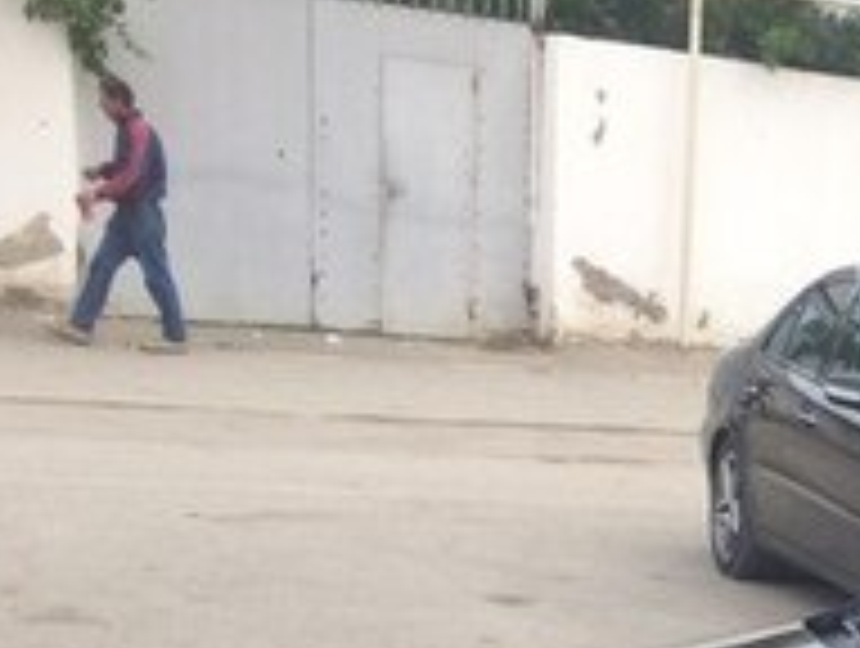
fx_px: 2489
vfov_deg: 14.0
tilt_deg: -17.8
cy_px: 929
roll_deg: -7.8
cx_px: 1396
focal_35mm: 100
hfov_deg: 17.1
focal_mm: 4.15
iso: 32
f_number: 2.2
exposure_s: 1/232
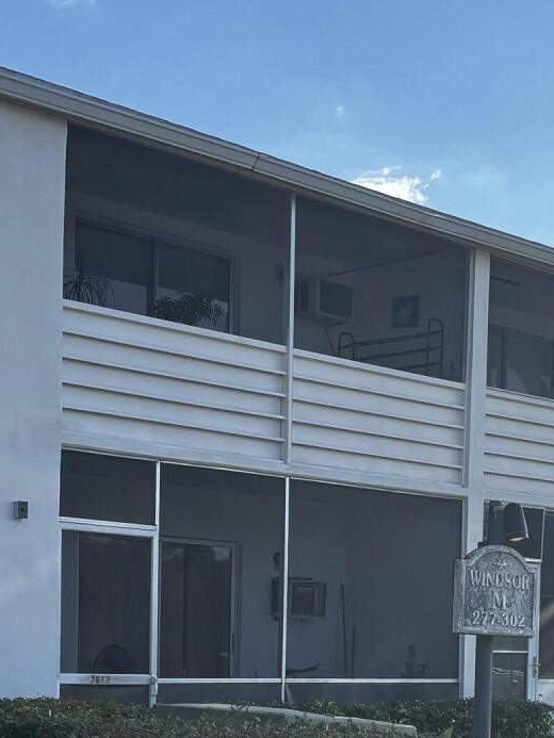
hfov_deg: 19.6
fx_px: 1600
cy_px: 685
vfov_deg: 25.1
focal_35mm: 75
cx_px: 317
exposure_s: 1/2242
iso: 50
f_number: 1.6
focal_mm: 5.96
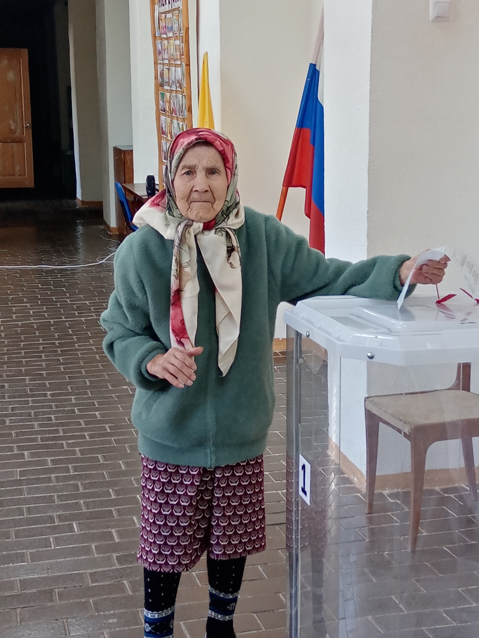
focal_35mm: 26
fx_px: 480
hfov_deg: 53.1
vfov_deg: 67.3
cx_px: 240
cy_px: 319
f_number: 1.8
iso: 178
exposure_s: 1/33.3
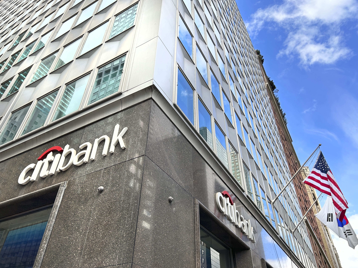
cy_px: 134
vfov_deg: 53.1
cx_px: 179
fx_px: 269
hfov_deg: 67.3
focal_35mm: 26
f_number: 1.5
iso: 50
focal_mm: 5.7
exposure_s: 1/509
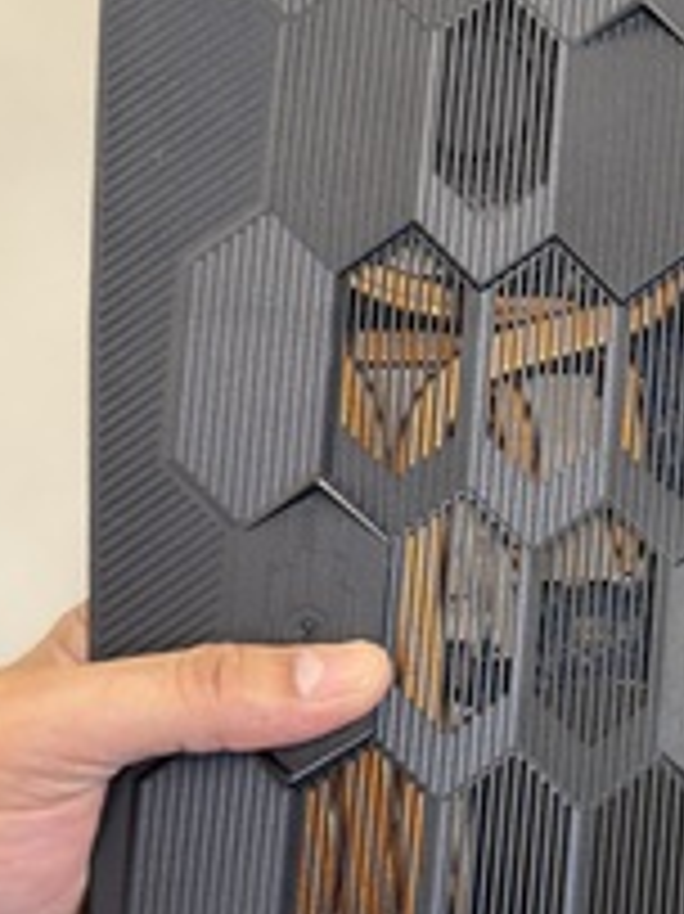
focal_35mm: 54
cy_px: 664
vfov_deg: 34.9
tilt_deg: -71.2
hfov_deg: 25.5
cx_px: 700
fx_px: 1424
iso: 125
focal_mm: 6.76
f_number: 1.78
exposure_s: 1/120
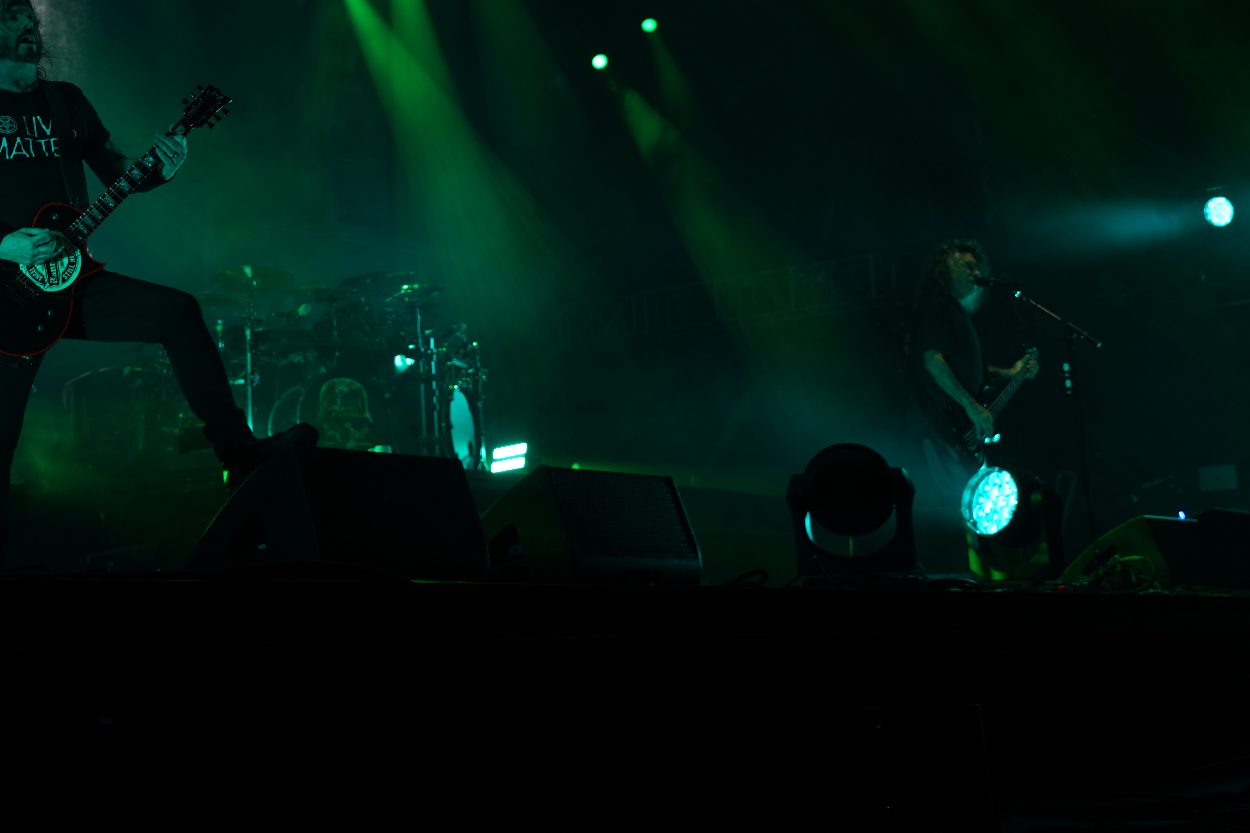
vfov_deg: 25.3
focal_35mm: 53
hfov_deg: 36.8
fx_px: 1840
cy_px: 229
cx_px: 347
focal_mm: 34
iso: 100
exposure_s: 1/50
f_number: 4.5
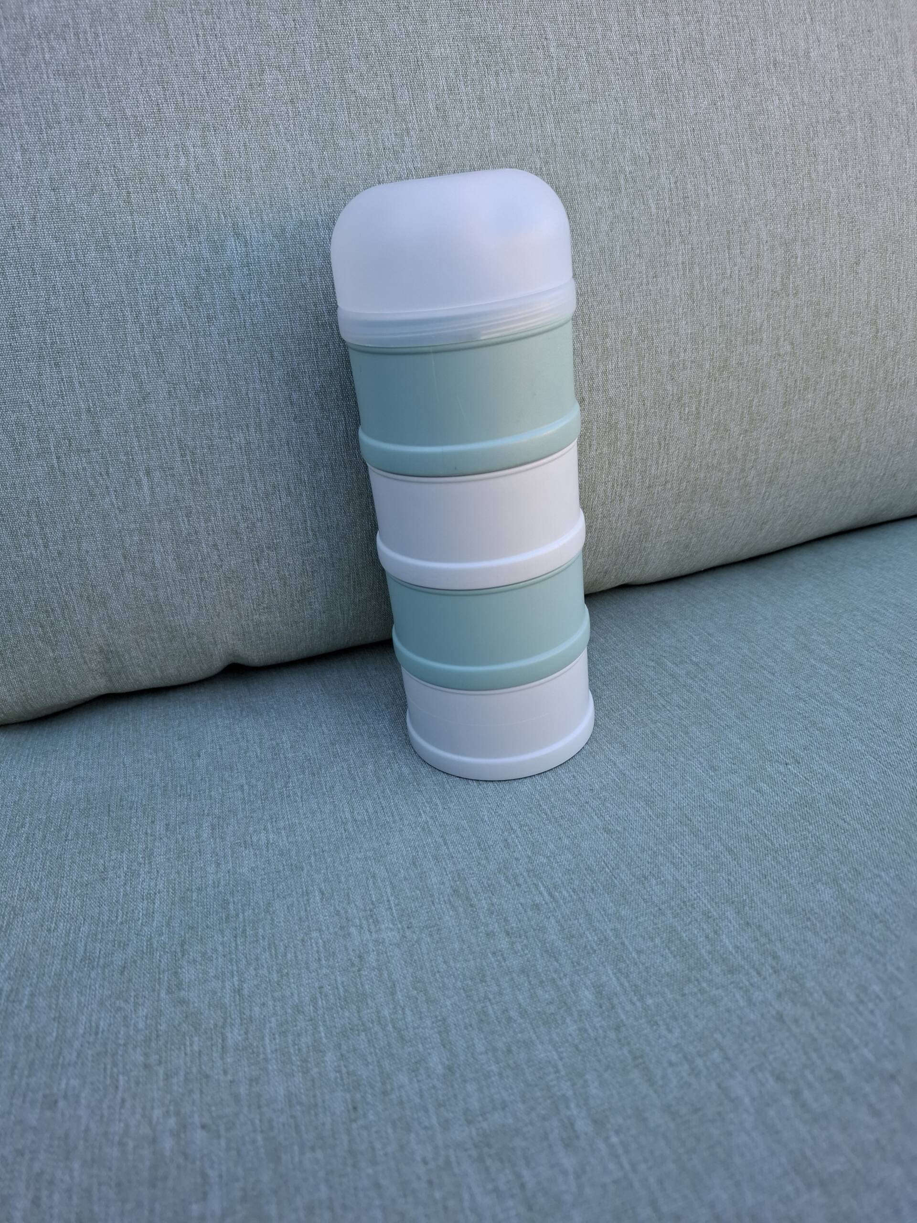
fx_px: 812
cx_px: 458
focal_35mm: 23
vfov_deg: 73.9
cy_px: 612
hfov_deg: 58.9
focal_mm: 5.54
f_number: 1.8
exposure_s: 1/156
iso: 50
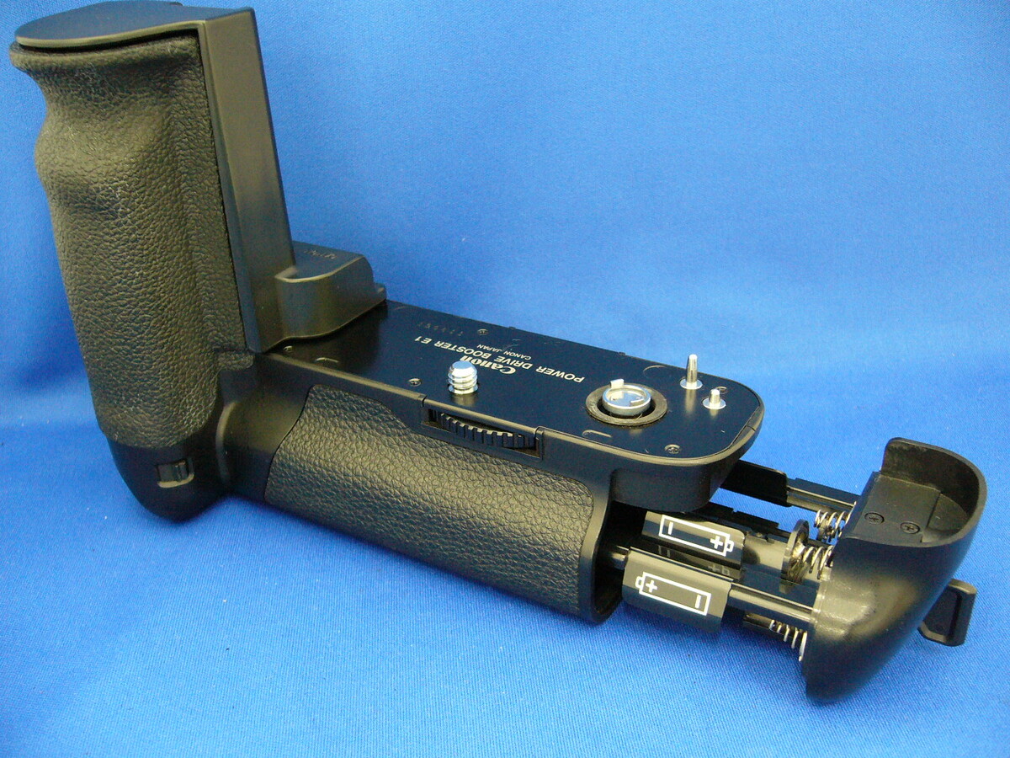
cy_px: 379
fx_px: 1021
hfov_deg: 52.6
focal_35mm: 35
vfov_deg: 40.7
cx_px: 505
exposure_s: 1/8
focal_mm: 5.8
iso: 200
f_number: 2.8
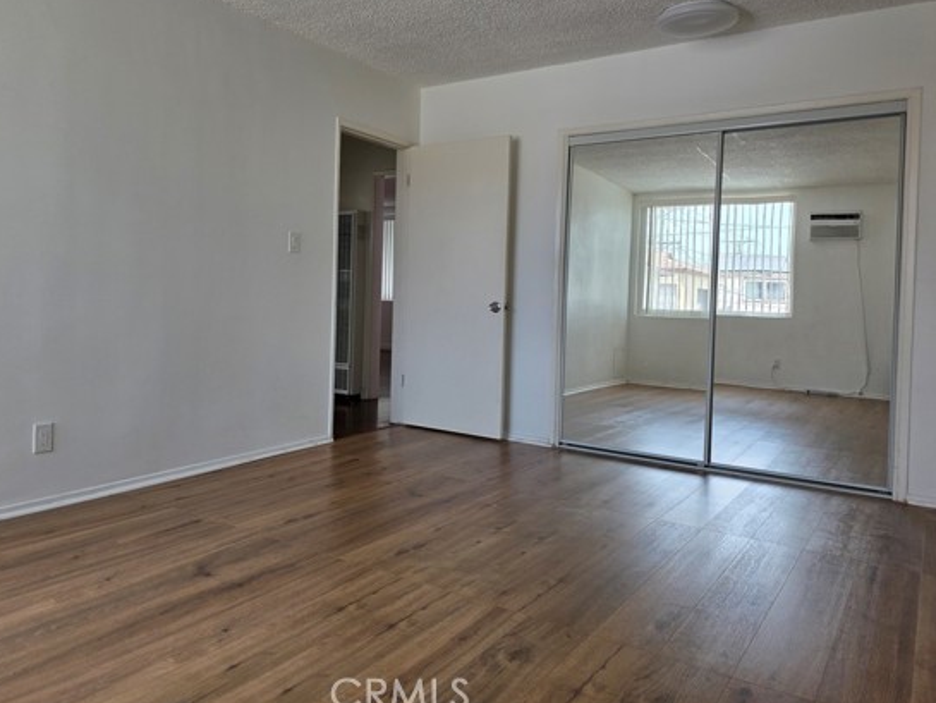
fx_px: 730
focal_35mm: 27
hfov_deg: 65.0
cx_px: 400
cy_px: 306
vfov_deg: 51.2
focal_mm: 6.3
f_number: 1.7
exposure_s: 1/180
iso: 32
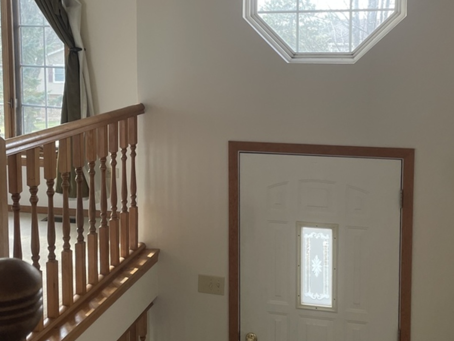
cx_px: 213
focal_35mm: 35
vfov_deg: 40.3
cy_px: 117
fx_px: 459
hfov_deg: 52.6
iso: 125
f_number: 1.6
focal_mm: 4.2
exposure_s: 1/121
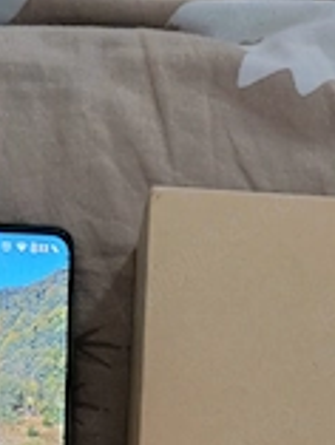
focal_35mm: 61
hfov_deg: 23.9
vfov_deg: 28.1
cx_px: 105
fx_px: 786
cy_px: 519
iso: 4047
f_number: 1.75
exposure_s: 1/50
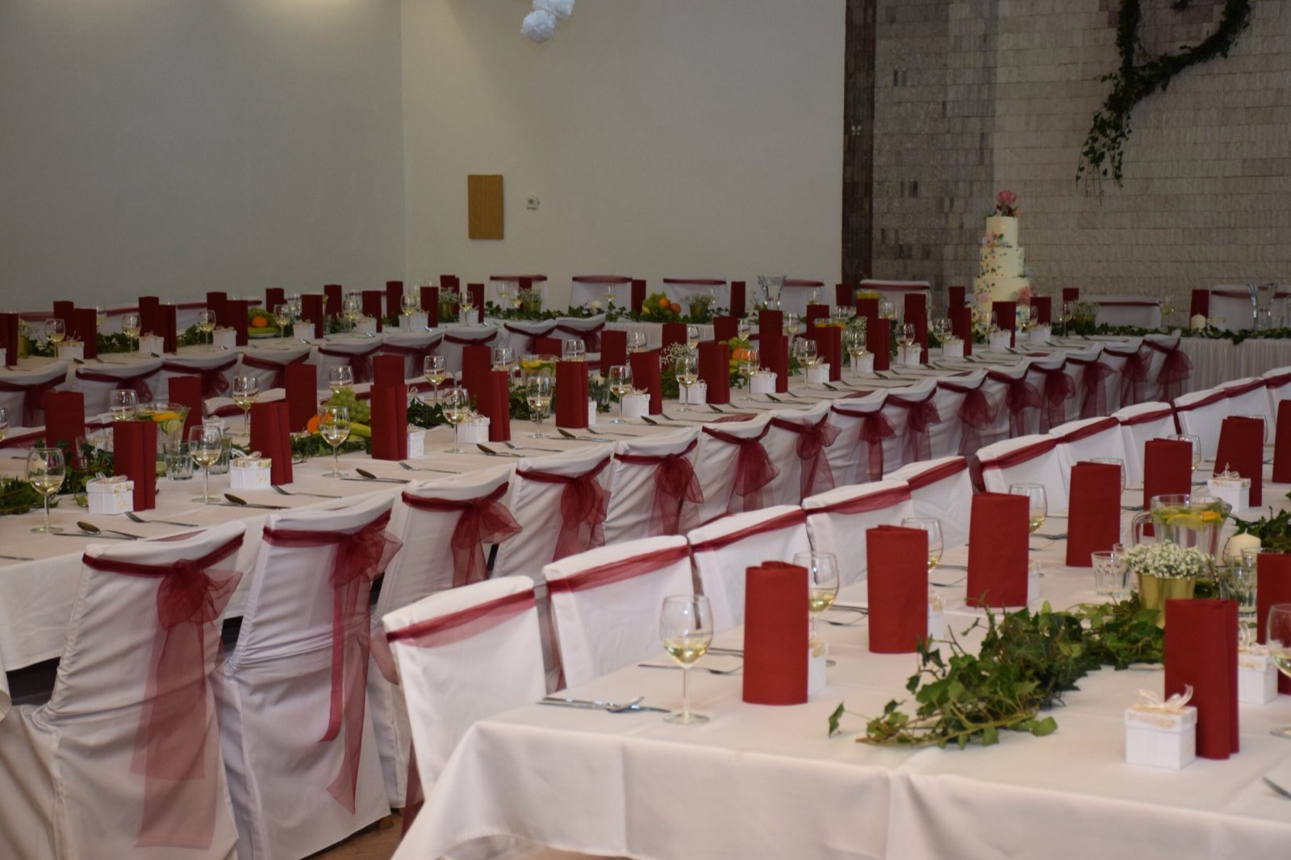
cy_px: 430
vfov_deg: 18.9
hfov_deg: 28.1
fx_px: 2581
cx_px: 646
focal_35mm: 72
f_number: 5
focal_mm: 48
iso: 800
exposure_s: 1/100
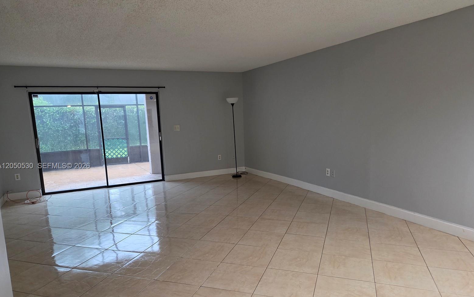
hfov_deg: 72.5
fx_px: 323
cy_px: 166
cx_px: 239
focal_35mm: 25
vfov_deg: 49.2
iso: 400
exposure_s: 1/120
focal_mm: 5.4
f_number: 1.8
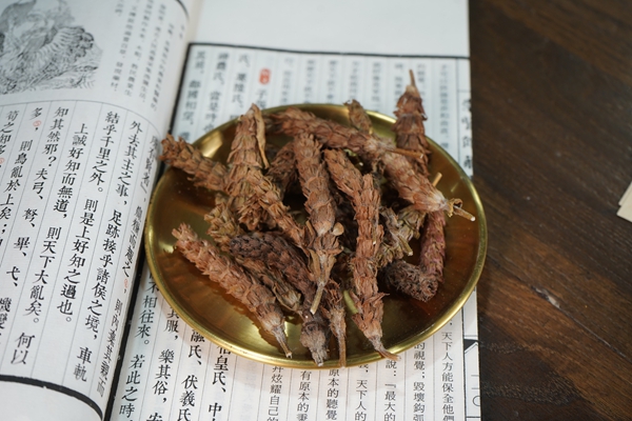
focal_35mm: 55
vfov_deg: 24.6
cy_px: 210
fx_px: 965
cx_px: 316
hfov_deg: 36.2
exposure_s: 1/100
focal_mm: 55
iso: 800
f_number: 7.1
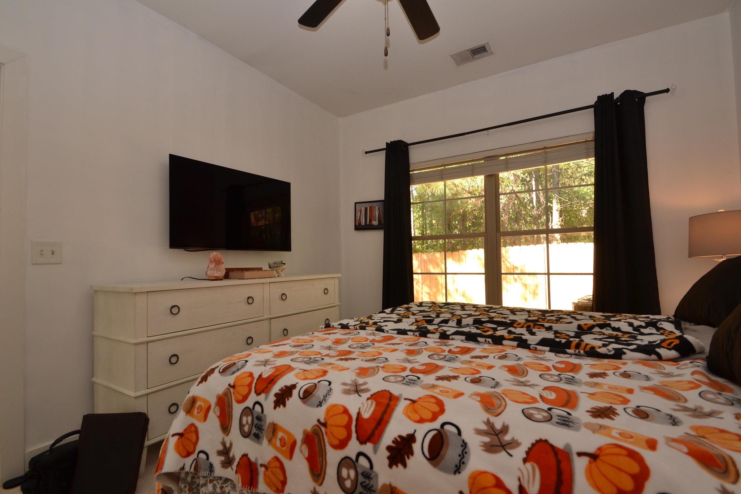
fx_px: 329
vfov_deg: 73.7
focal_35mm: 16
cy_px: 255
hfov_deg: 96.7
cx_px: 362
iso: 400
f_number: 5.6
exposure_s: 1/125
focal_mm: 10
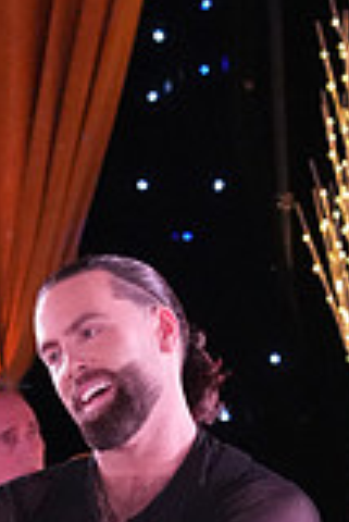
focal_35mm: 445
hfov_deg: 3.1
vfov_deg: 4.6
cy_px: 799
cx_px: -119
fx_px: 6457
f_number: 5.6
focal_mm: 82
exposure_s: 1/320
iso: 8000
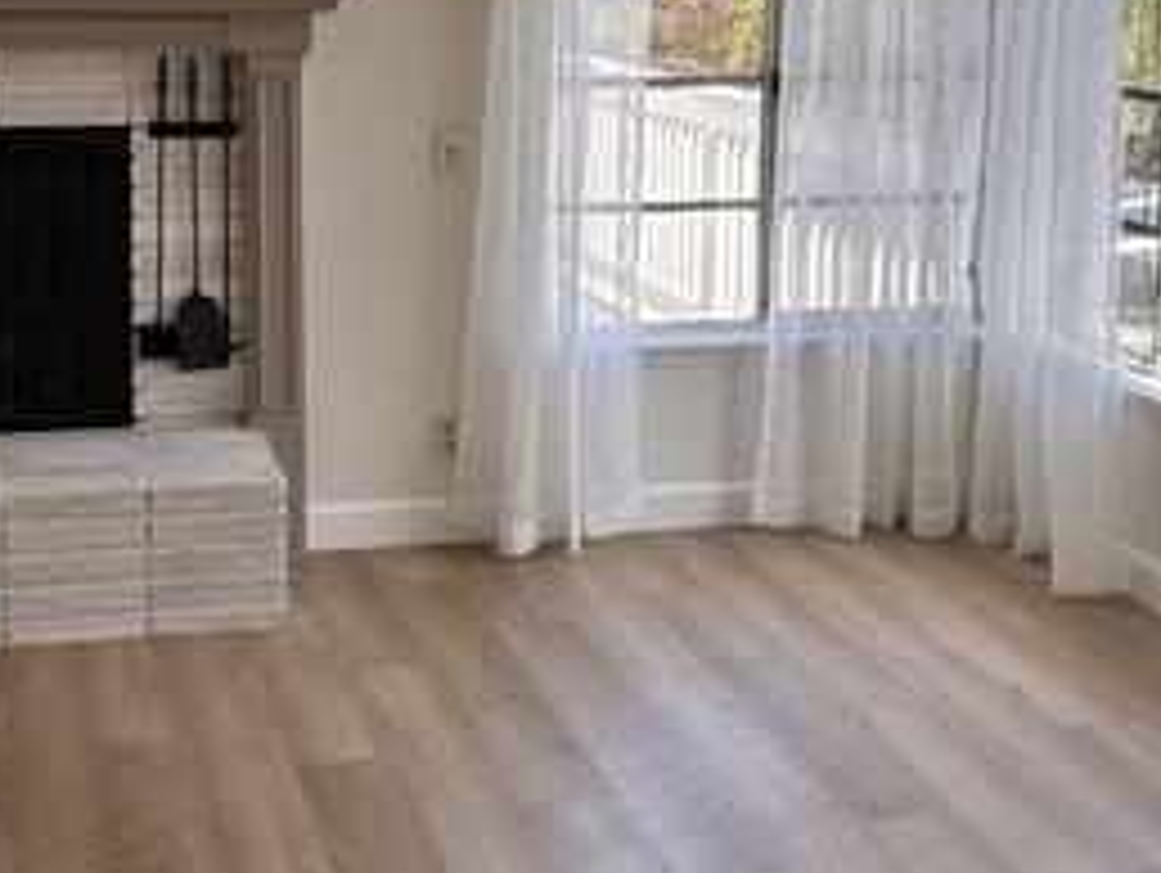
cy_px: 198
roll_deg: -1.4
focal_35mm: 62
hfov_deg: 31.0
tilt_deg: -8.4
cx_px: 434
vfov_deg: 23.4
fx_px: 2081
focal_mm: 6.76
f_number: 1.78
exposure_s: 1/506
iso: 80
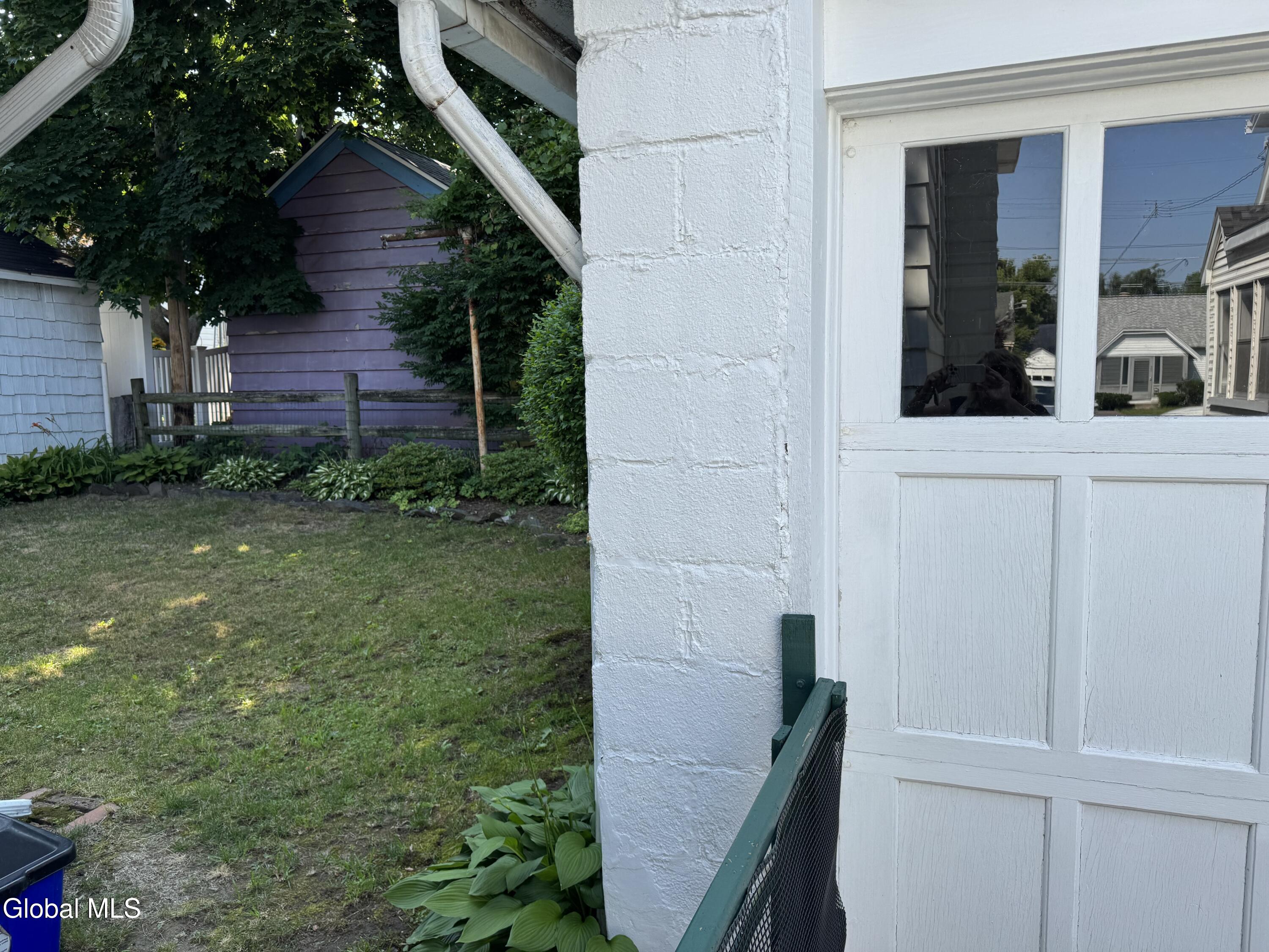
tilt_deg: -6.1
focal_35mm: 24
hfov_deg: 71.6
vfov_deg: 56.8
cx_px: 634
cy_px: 476
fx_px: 880
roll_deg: +0.6
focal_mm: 6.76
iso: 80
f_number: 1.78
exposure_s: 1/1010
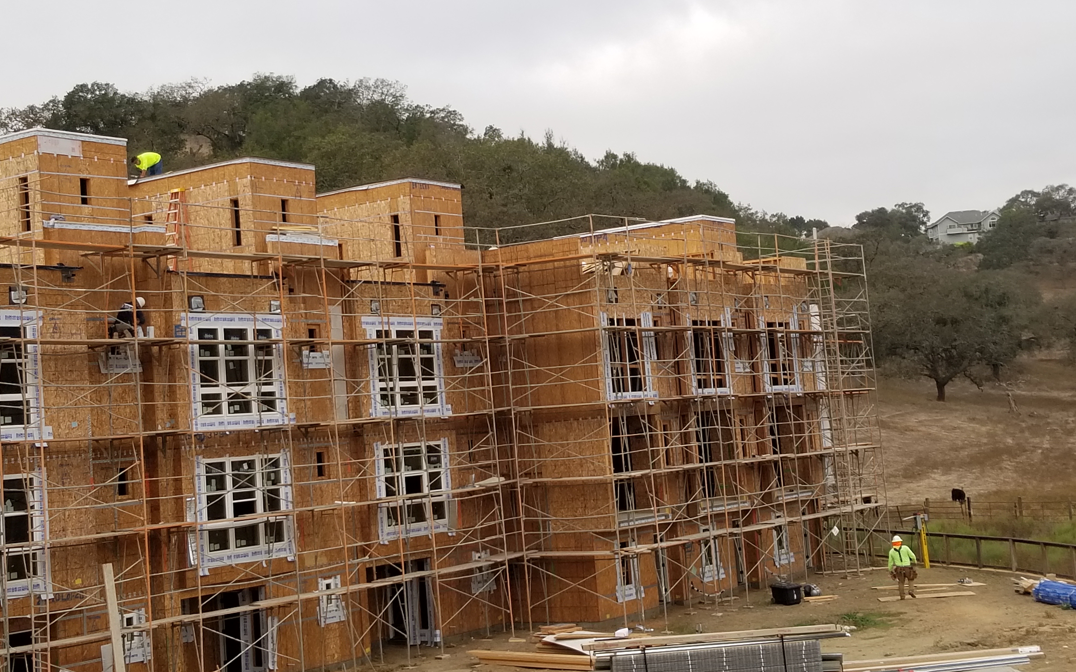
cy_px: 321
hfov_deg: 66.5
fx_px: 821
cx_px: 545
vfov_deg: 44.5
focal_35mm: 28
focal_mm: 4.25
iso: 50
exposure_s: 1/1205
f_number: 1.7
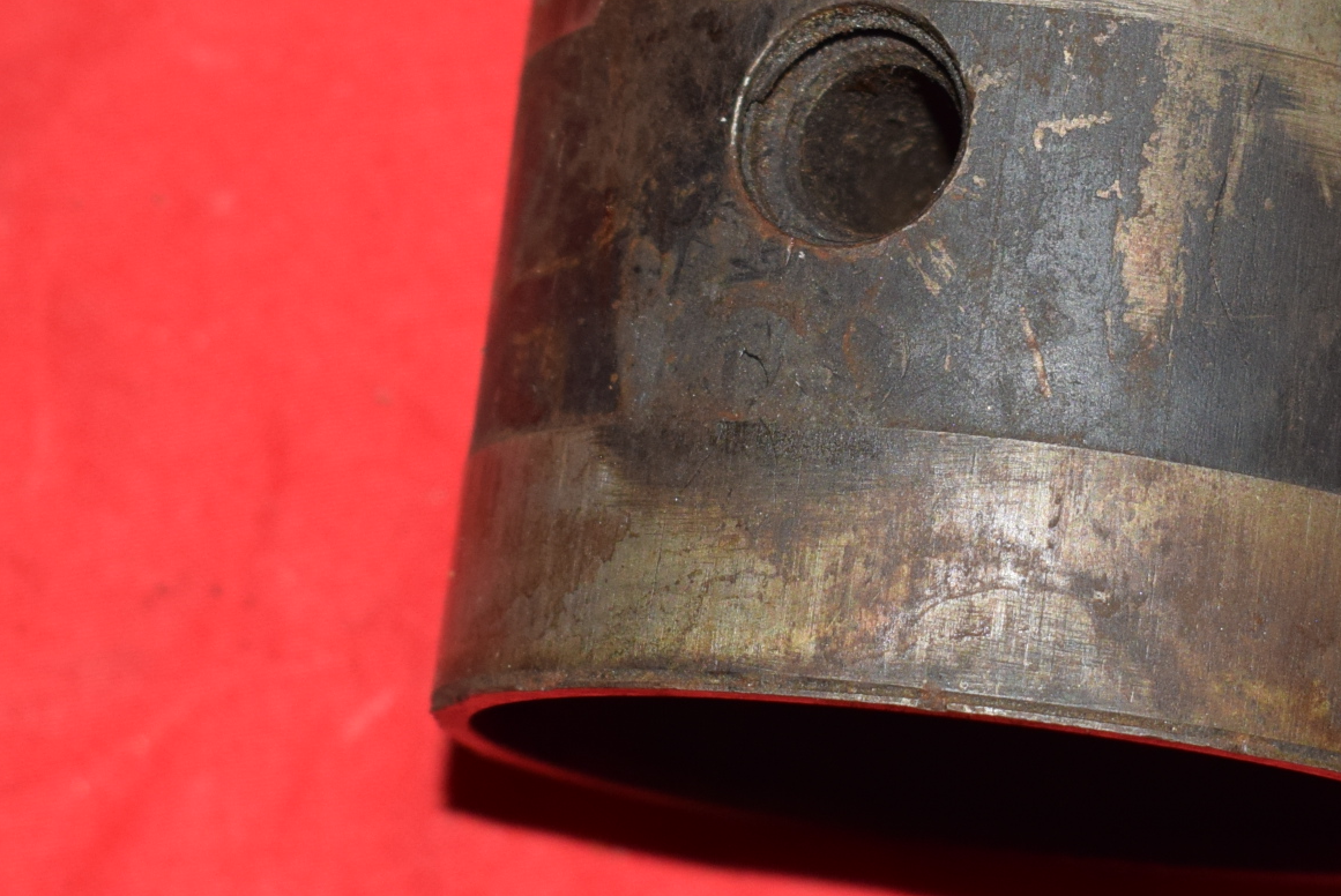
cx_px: 911
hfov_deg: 15.1
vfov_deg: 10.1
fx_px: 5043
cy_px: 299
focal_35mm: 135
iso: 400
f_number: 5.6
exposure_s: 1/125
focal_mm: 35
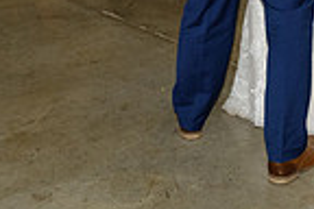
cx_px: 249
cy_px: -145
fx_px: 951
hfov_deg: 18.6
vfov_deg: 11.8
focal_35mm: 109
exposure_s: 1/40
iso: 1600
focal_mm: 18.2
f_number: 4
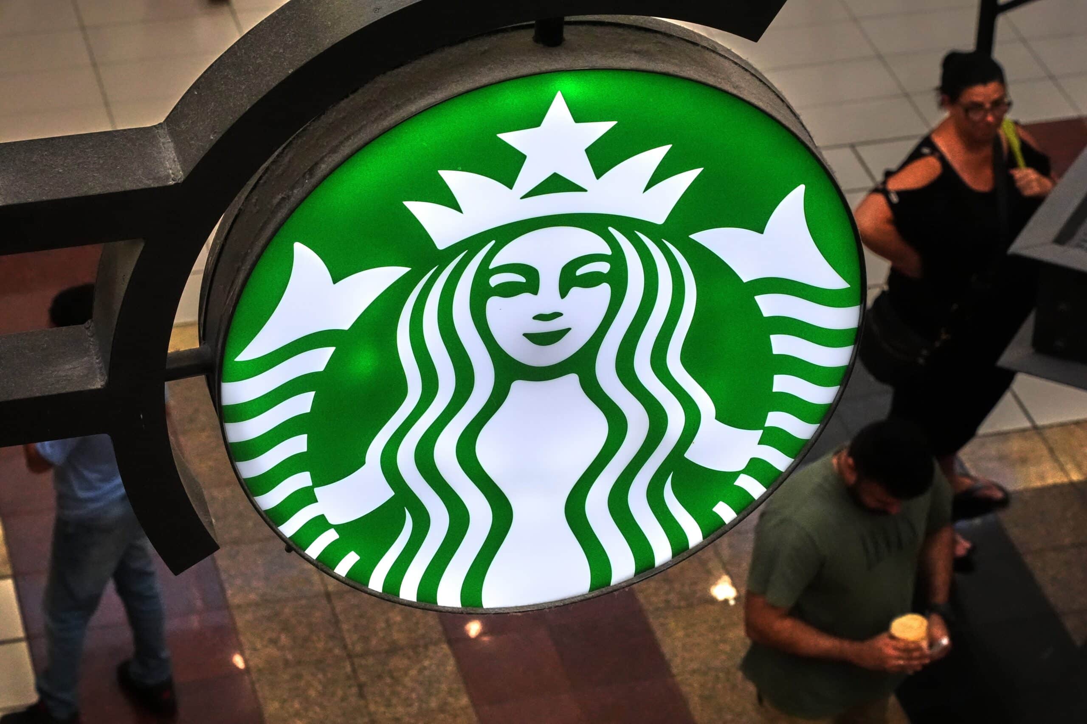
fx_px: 3231
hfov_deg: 19.1
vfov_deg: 12.8
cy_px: 362
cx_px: 544
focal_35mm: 107
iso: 10000
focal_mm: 107
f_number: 13
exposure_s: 1/250
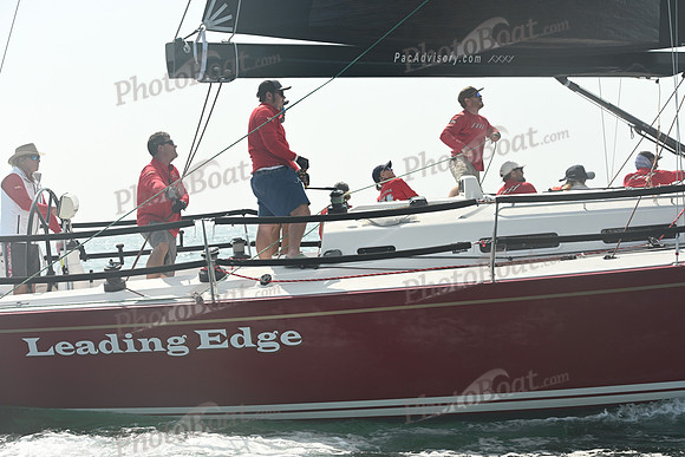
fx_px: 1332
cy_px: 228
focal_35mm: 70
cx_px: 342
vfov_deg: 19.5
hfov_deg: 28.8
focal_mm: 70
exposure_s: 1/1250
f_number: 6.3
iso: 320
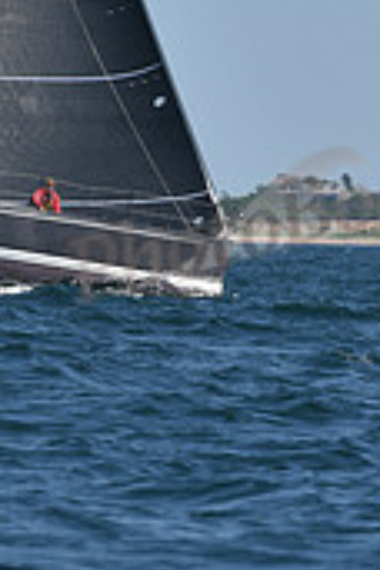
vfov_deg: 2.3
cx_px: -102
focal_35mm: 881
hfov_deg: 1.6
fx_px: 13948
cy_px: -247
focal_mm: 260
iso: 320
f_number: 9
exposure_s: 1/1250
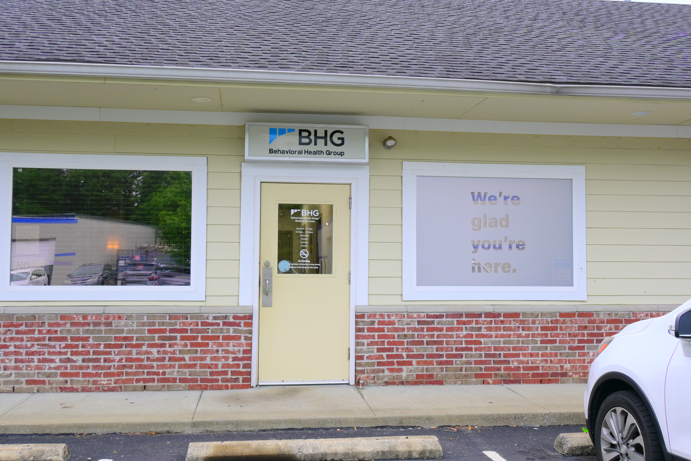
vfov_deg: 35.5
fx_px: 720
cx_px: 346
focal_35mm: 38
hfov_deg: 51.3
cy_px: 230
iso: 200
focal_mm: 25
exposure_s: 1/250
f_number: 5.6
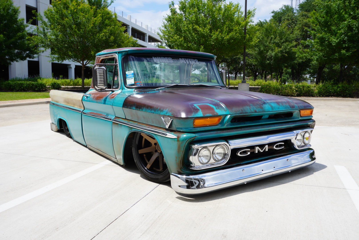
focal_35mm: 32
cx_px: 180
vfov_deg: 41.8
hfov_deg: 59.5
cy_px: 120
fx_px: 314
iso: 100
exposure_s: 1/160
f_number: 10
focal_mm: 21
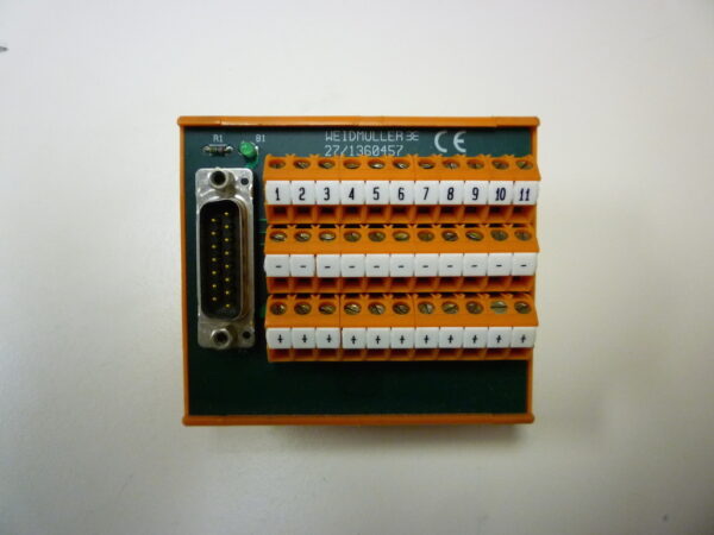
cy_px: 268
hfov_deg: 61.7
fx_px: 598
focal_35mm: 29
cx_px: 357
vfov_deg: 48.2
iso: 400
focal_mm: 5.2
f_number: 3.3
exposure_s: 1/20
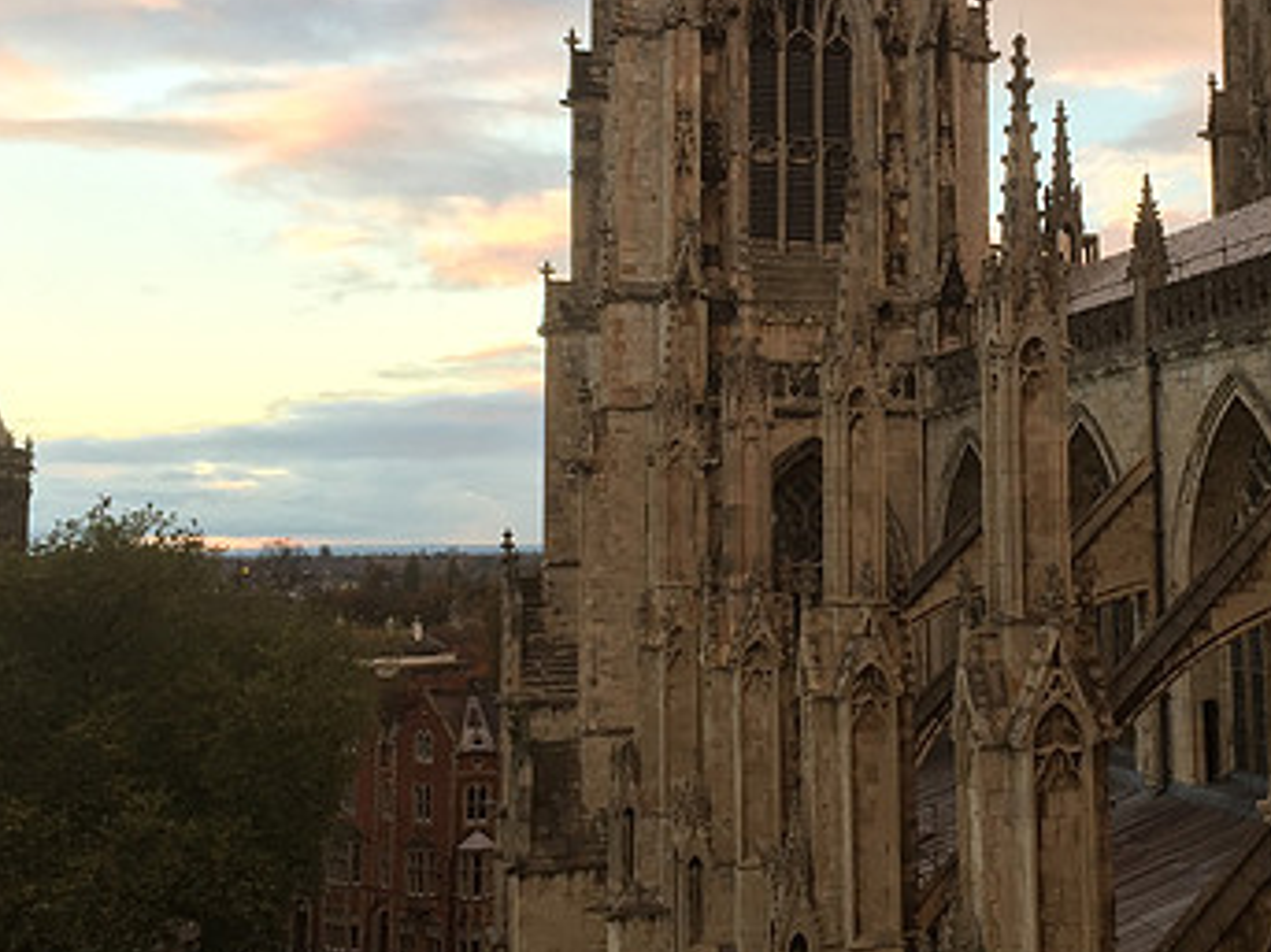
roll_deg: +1.0
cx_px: 889
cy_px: 332
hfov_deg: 38.3
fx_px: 1799
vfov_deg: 29.5
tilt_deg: +6.5
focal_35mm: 49
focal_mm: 4.15
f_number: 2.2
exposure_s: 1/100
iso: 40
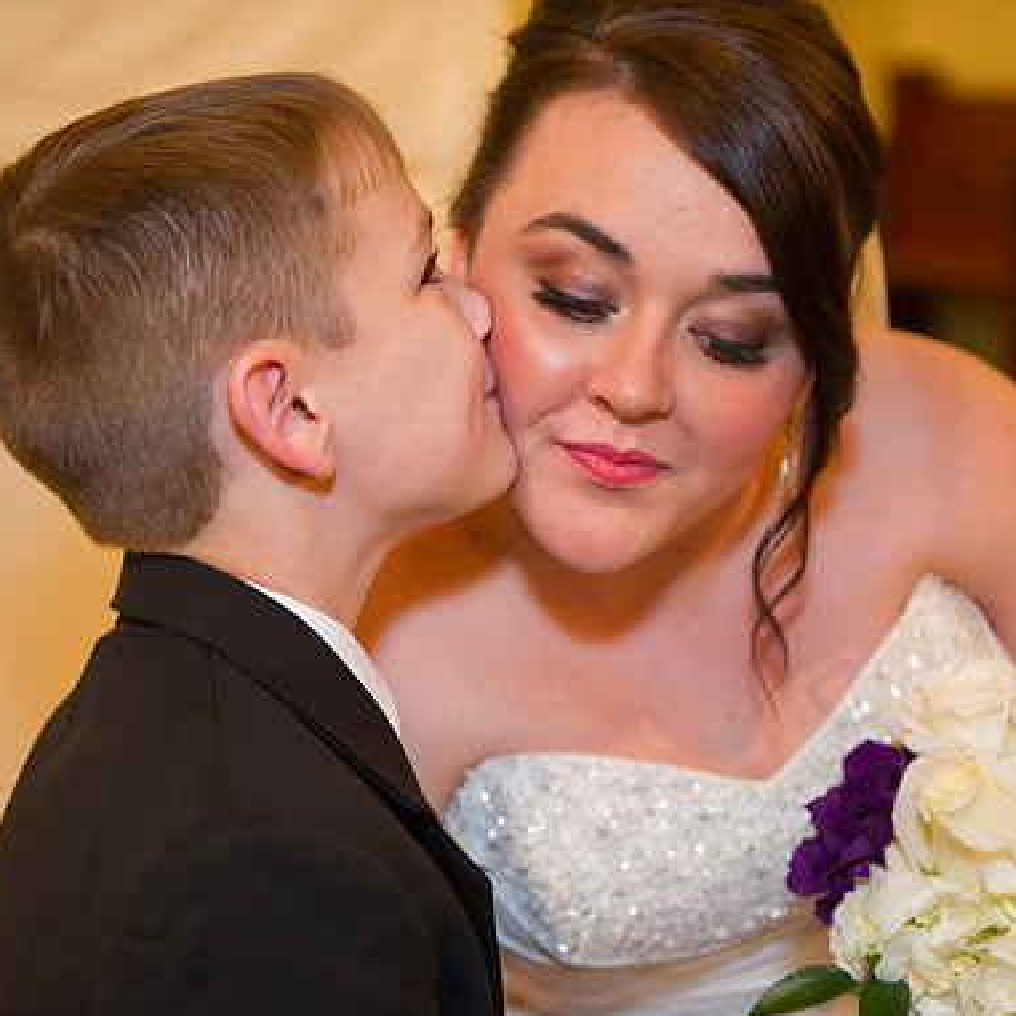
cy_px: 512
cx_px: 533
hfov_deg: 23.1
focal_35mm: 75
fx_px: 2490
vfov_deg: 23.1
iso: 1250
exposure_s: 1/60
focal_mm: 58
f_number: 2.8
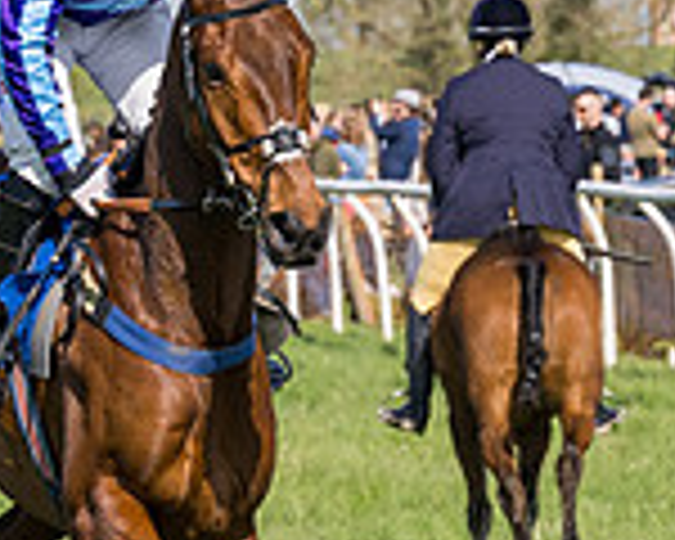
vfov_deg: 2.4
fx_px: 13025
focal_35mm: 652
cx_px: 548
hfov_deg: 3.0
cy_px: 464
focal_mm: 103
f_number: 5.6
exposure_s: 1/2000
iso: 400
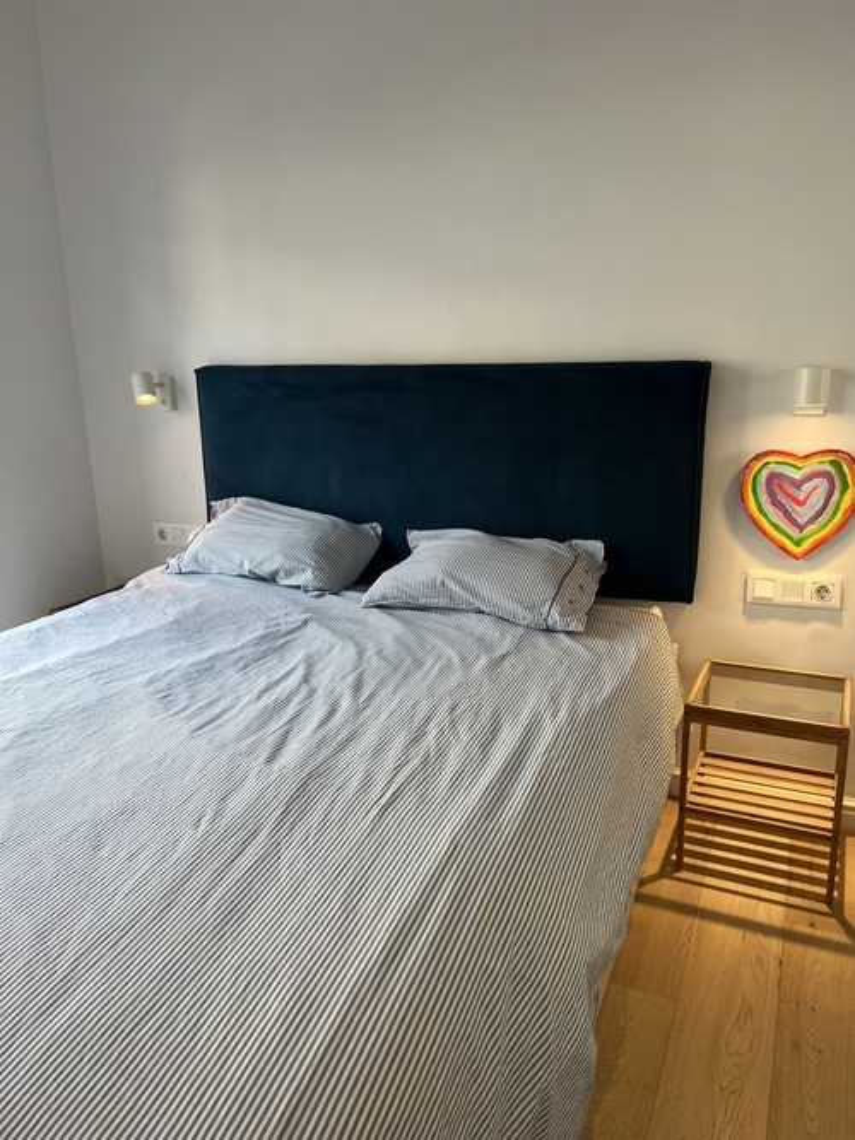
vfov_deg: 67.3
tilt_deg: -14.0
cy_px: 570
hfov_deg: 53.0
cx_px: 428
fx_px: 857
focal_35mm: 26
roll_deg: +2.0
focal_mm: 5.1
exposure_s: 1/100
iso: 50
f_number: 1.6
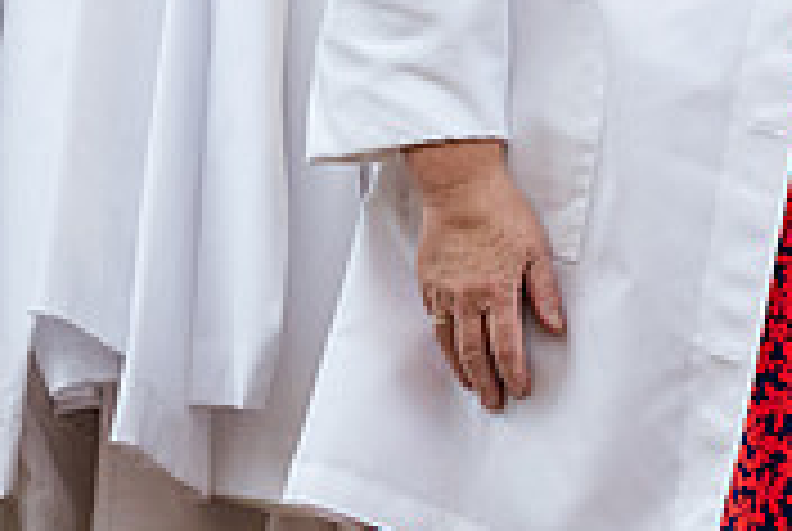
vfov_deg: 3.5
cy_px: -272
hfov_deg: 5.2
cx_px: 864
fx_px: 8705
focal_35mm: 395
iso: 1600
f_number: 3.5
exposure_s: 1/200
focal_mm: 120
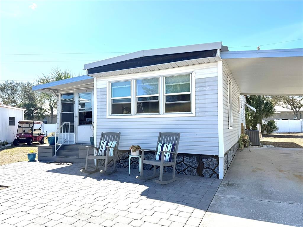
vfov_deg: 56.8
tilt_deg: +3.7
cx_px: 152
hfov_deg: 71.6
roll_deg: -0.1
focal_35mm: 24
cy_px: 114
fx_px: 210
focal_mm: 6.76
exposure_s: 1/4167
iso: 80
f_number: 1.78
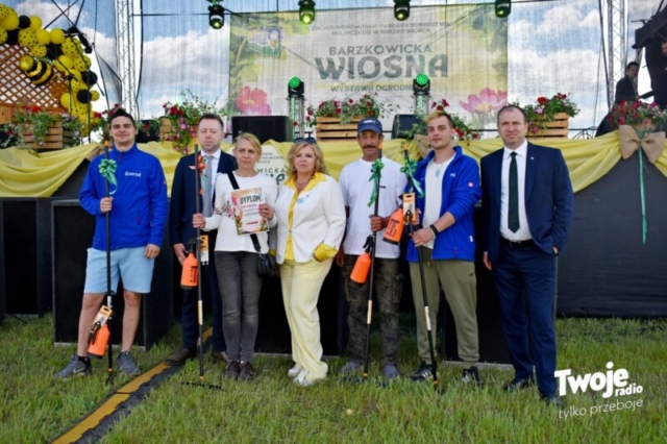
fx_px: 722
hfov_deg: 49.6
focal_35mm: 39
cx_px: 334
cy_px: 222
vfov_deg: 34.2
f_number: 5.6
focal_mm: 26
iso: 400
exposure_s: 1/1600
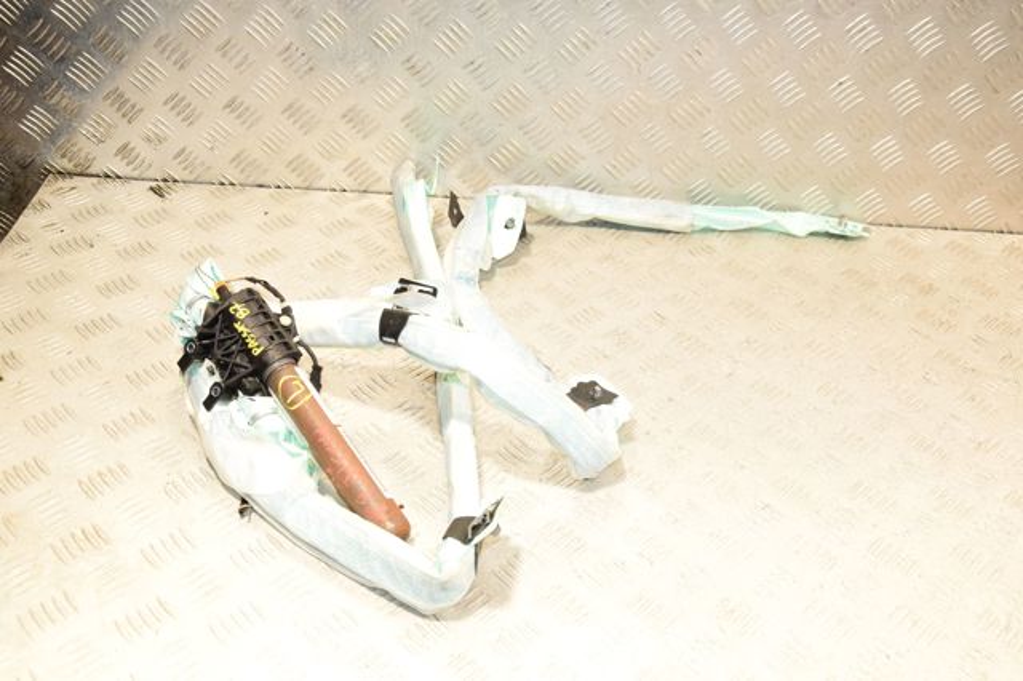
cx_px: 512
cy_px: 340
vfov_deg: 35.5
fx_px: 1065
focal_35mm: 38
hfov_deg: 51.3
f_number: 6.3
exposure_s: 1/200
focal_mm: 25
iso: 1600
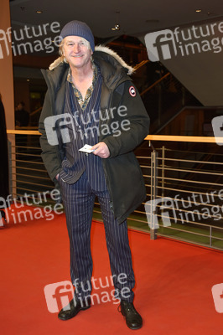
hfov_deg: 30.5
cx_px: 112
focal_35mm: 44
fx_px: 410
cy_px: 168
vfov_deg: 44.5
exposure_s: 1/250
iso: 1600
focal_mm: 44
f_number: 5.6
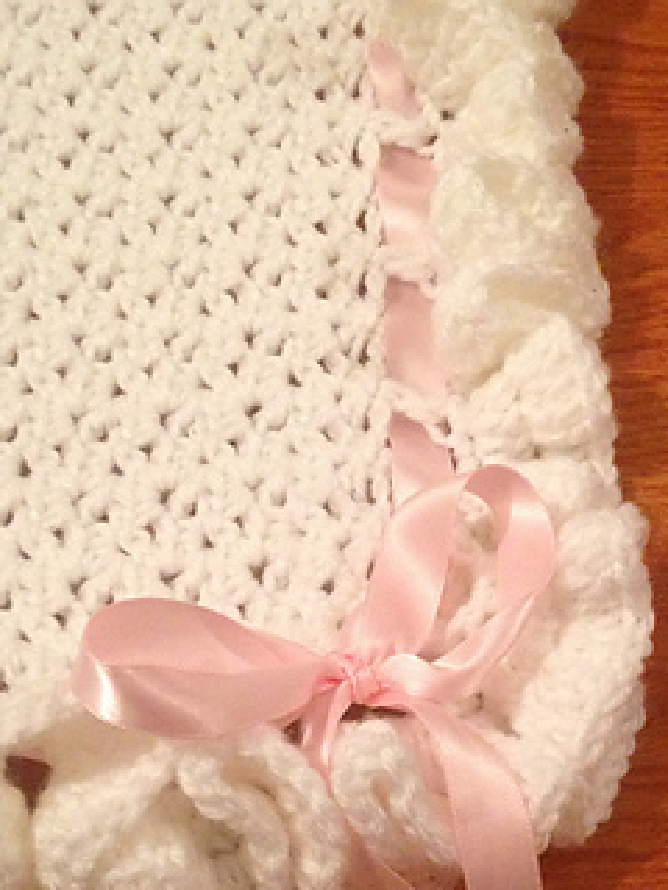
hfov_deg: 22.2
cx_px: 415
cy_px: 567
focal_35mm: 66
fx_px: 1698
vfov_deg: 29.3
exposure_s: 1/20
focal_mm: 4.13
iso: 400
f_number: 2.4
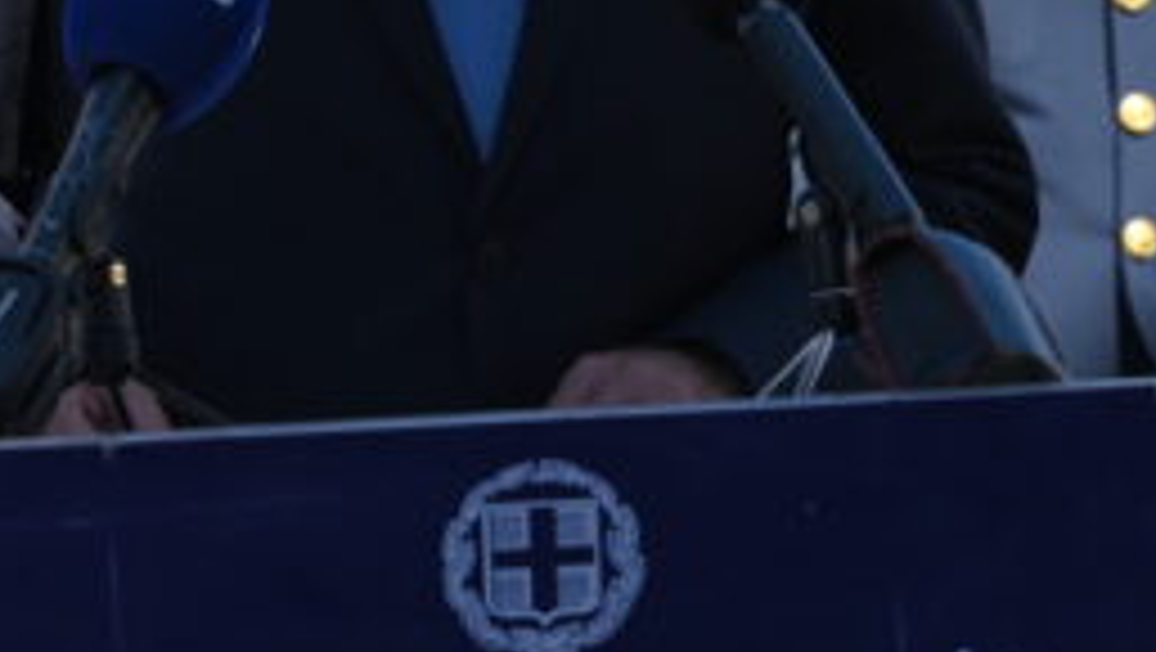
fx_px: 8436
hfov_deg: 7.8
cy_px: -371
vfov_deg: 4.4
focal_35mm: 275
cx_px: 270
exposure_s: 1/1600
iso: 200
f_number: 4.5
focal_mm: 88
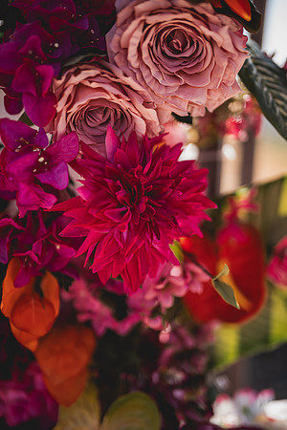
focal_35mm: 50
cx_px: 144
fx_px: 598
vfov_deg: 39.6
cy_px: 215
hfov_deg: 27.0
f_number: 1.2
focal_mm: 50
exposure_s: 1/1600
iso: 50
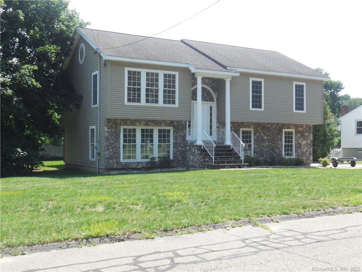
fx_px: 460
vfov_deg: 32.9
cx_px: 181
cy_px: 136
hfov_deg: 42.9
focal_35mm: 44
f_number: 4.5
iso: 125
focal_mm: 7.8
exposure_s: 1/320
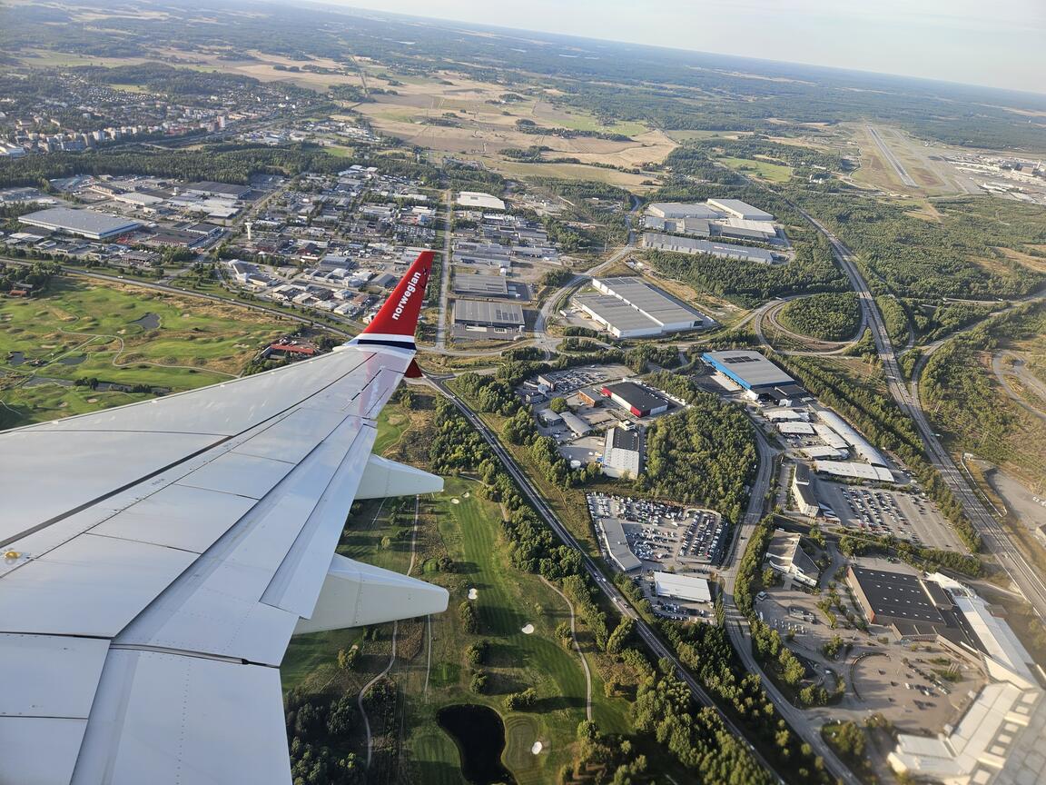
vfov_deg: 58.9
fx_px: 695
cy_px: 392
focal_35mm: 23
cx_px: 523
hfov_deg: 73.9
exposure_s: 1/287
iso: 25
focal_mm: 5.4
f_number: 1.8
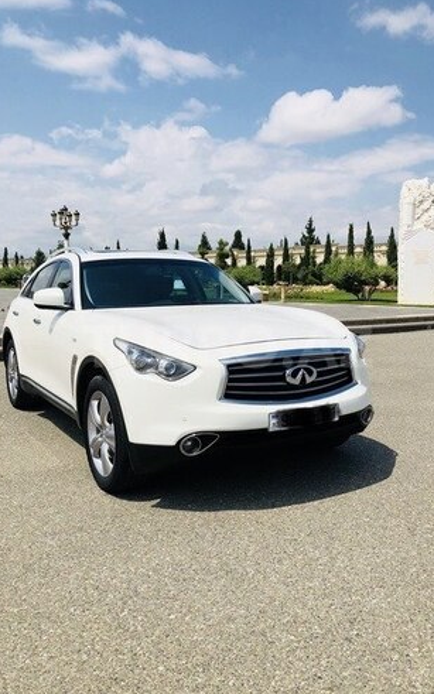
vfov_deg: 62.9
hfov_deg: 41.8
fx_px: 568
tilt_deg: -4.1
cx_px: 228
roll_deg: +0.2
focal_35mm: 30
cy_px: 346
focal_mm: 4
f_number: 1.8
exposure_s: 1/4808
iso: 25
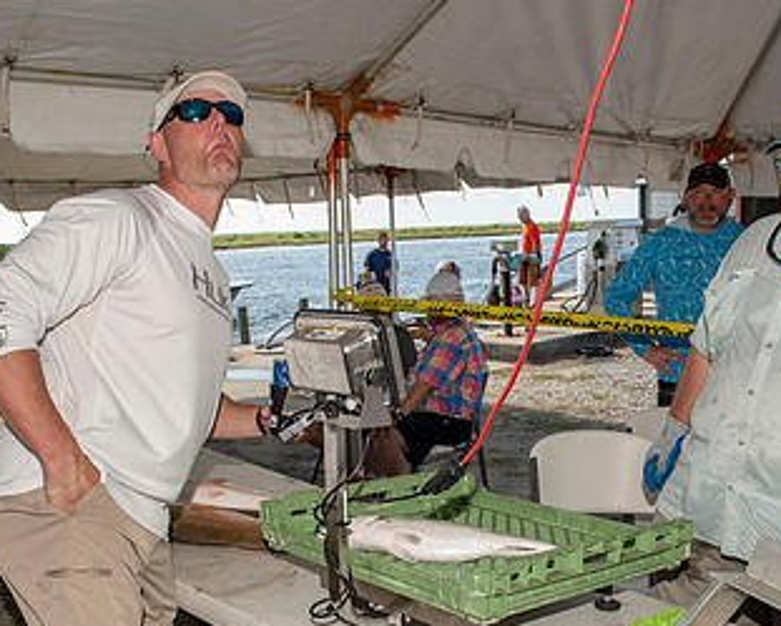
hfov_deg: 43.6
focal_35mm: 42
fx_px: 971
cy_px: 425
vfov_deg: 35.3
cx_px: 460
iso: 125
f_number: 8
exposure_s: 1/160
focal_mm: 24
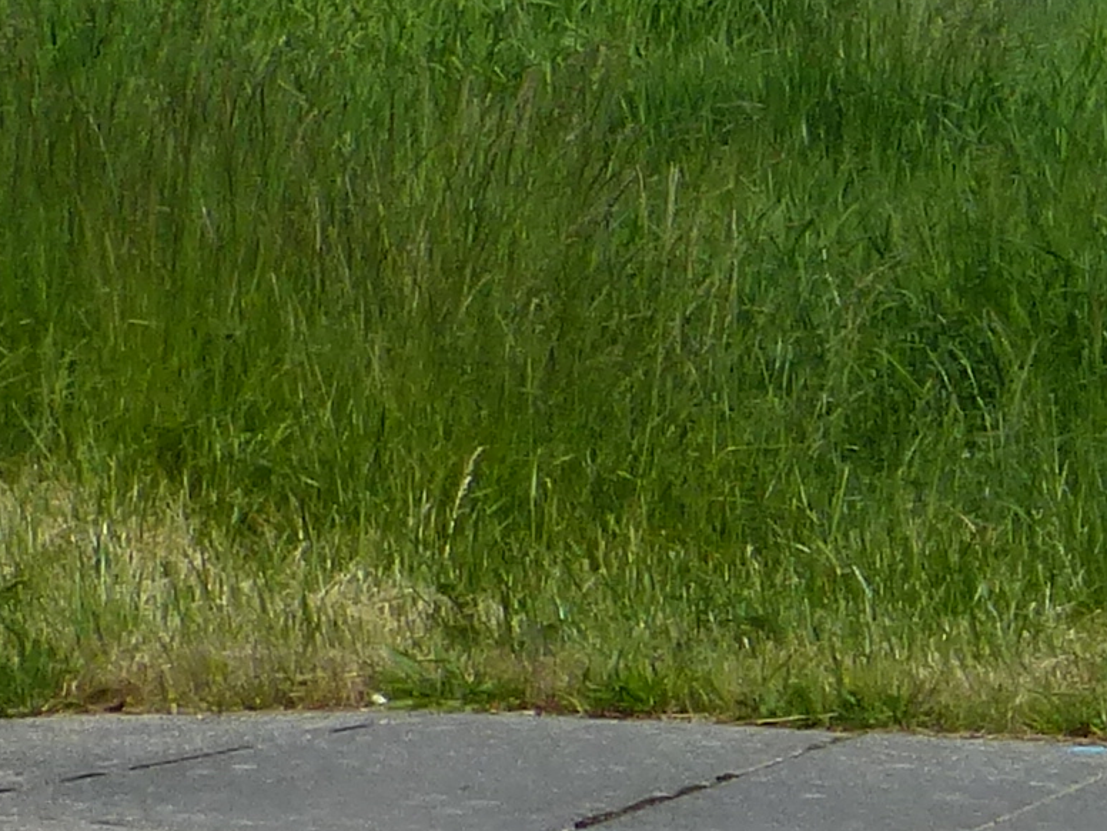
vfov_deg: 5.2
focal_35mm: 284
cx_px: 2238
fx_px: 9082
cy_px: -243
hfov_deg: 6.7
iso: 100
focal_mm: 9
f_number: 4.4
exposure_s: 1/1600
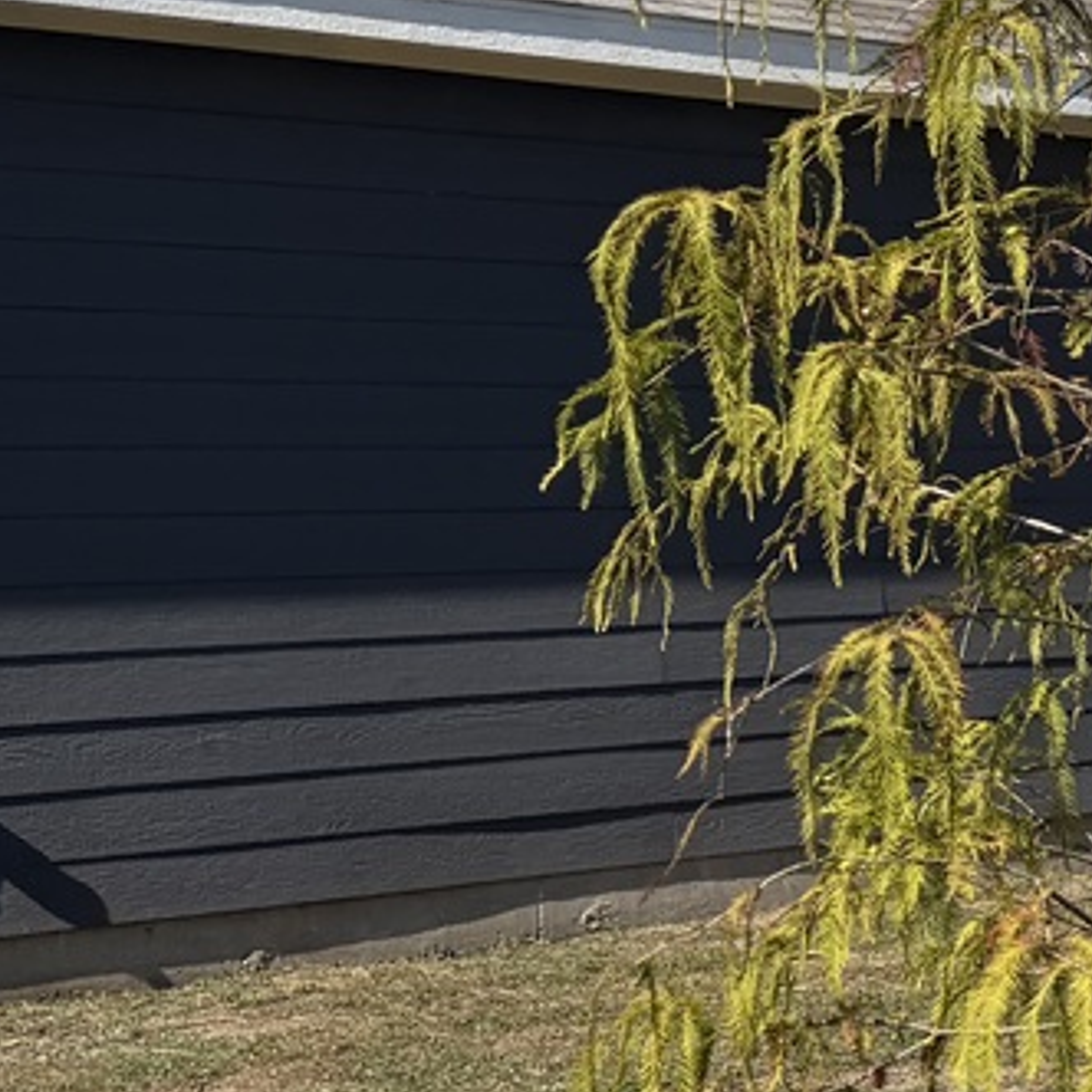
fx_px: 3284
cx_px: 2250
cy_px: 835
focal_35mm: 92
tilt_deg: -3.9
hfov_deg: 15.0
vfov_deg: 18.7
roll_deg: +2.2
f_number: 1.78
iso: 80
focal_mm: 6.76
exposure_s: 1/5319
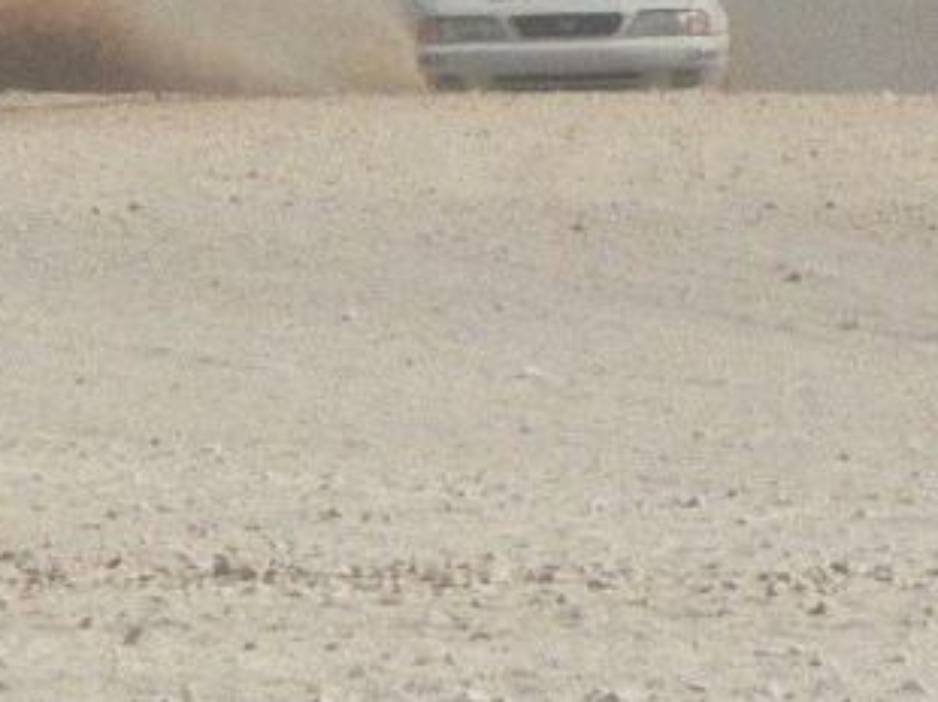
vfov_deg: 2.0
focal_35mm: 747
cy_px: -109
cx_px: -94
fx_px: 20226
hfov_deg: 2.7
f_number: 8
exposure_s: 1/2000
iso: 400
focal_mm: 37.7
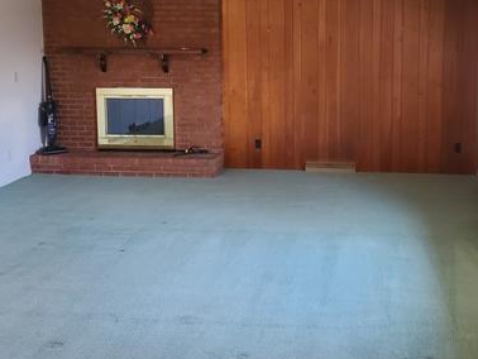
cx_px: 326
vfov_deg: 32.5
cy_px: 102
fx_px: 608
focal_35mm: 44
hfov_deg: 42.2
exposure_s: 1/40
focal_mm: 4.3
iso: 200
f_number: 2.4
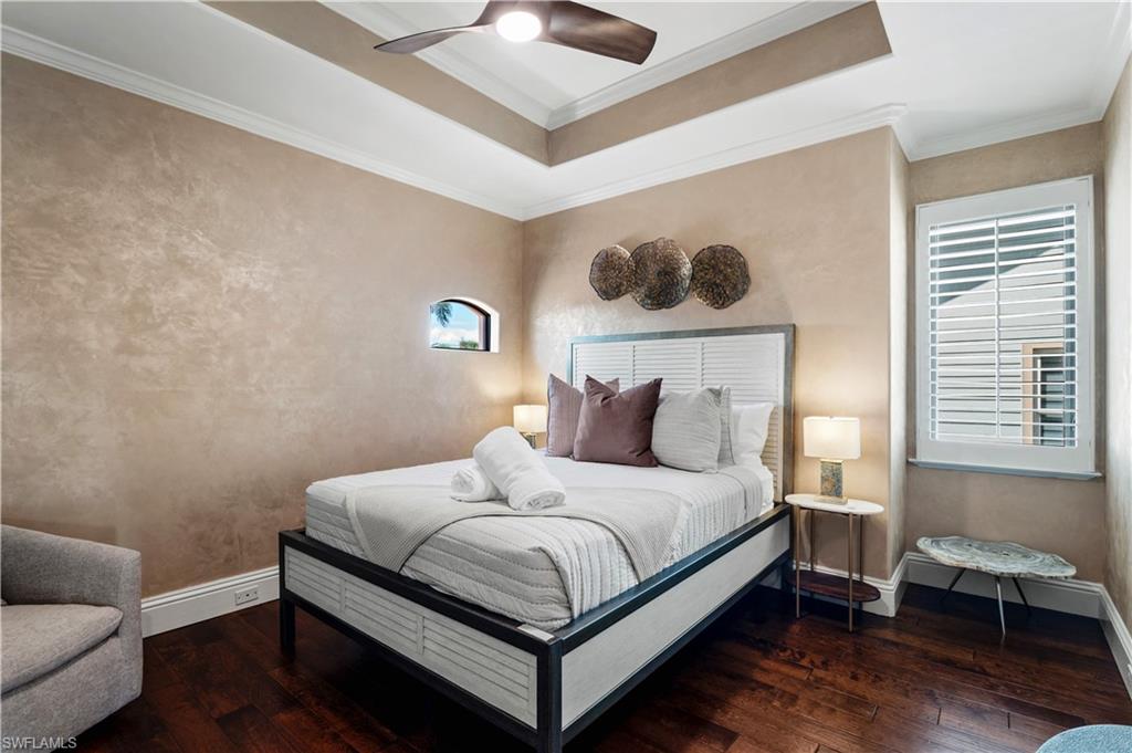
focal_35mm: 16
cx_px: 566
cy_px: 376
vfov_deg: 73.7
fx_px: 503
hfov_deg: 96.8
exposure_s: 1/1.25
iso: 320
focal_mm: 16
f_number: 10
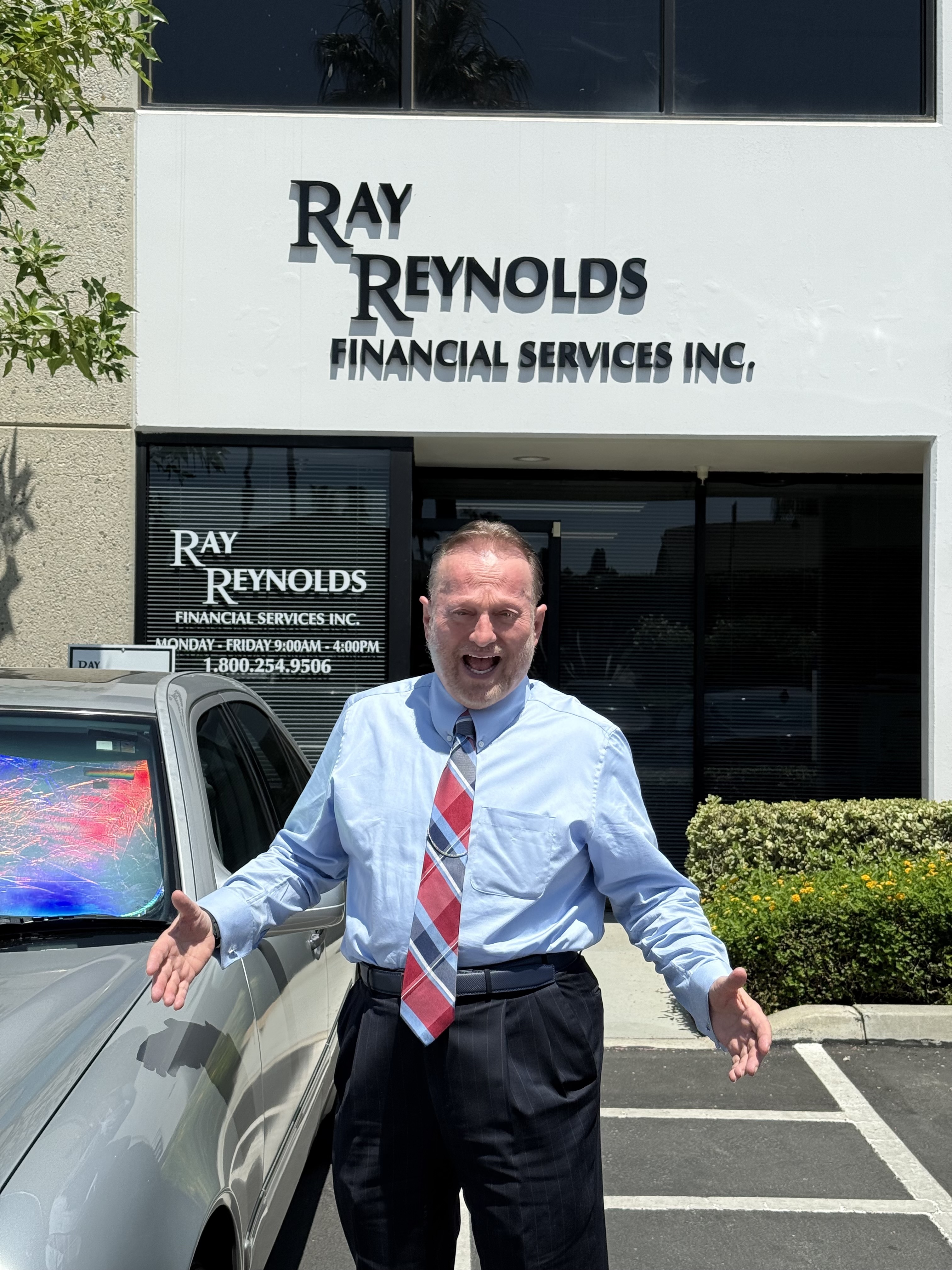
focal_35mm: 48
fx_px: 1760
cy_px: 635
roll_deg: -0.7
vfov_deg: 39.7
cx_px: 476
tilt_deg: +2.6
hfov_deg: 30.3
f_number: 1.78
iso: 64
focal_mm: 6.76
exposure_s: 1/7143
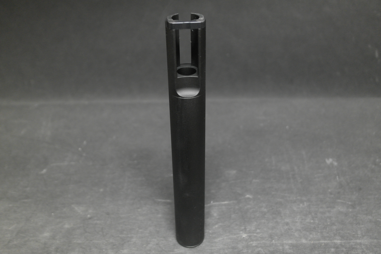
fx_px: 423
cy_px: 127
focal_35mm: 40
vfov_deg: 33.4
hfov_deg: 48.5
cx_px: 190
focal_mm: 26
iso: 1600
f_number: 4
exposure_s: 1/13
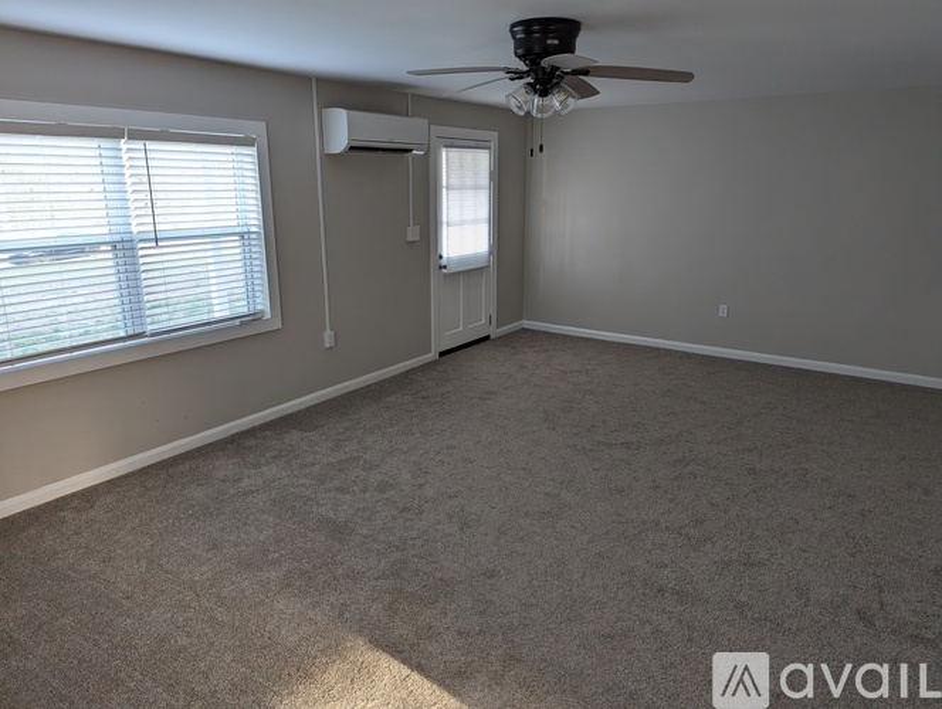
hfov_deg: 71.5
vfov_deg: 56.9
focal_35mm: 24
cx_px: 471
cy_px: 354
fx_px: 654
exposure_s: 1/60
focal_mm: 6.81
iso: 133
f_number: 1.85
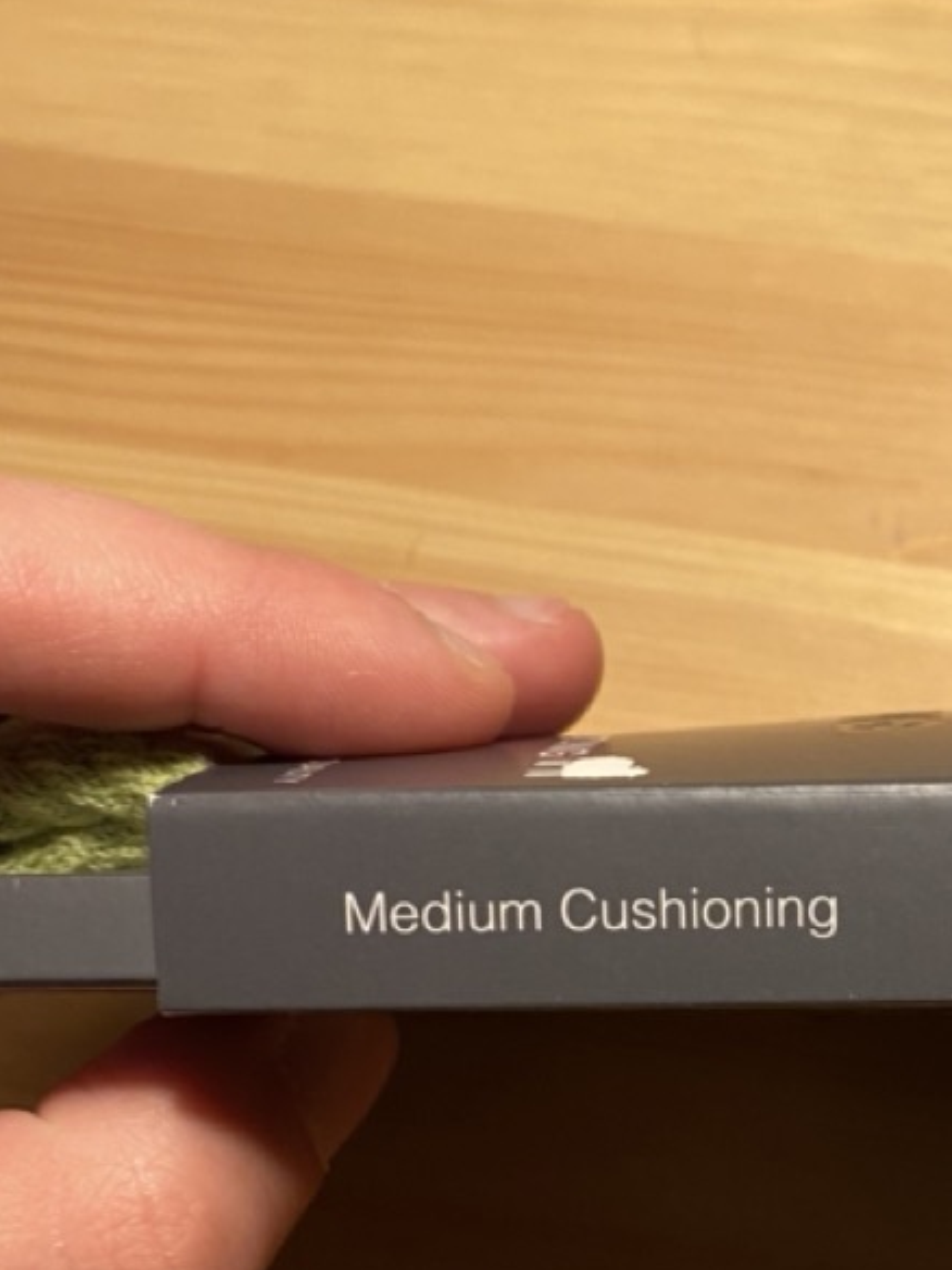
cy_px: 1092
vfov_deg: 32.4
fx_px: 2090
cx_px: 900
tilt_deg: -73.8
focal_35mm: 57
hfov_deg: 24.7
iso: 125
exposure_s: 1/62
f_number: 1.8
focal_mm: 4.25
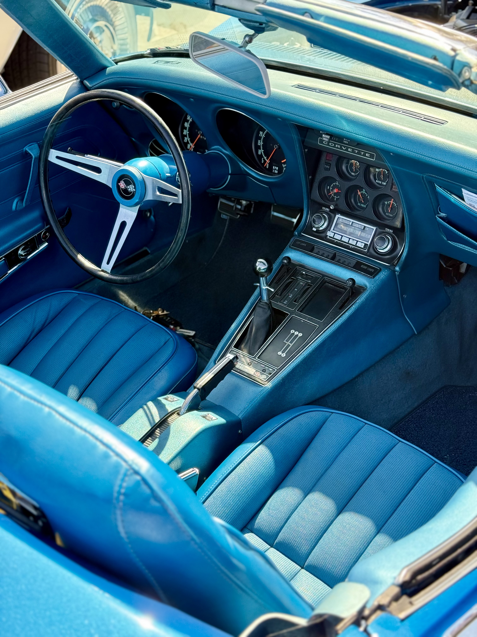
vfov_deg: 39.7
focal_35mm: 48
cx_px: 238
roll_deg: -2.5
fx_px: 882
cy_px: 318
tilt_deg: -33.8
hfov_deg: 30.3
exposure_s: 1/242
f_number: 1.78
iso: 160
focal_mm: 6.76
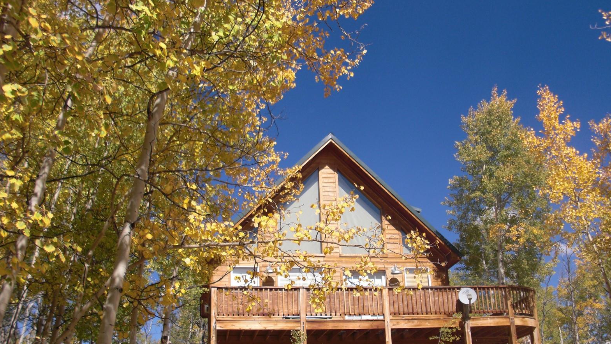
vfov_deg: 29.7
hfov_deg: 50.5
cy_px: 197
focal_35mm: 40
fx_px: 648
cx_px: 308
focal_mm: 6.3
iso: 50
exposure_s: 1/1000
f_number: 2.8
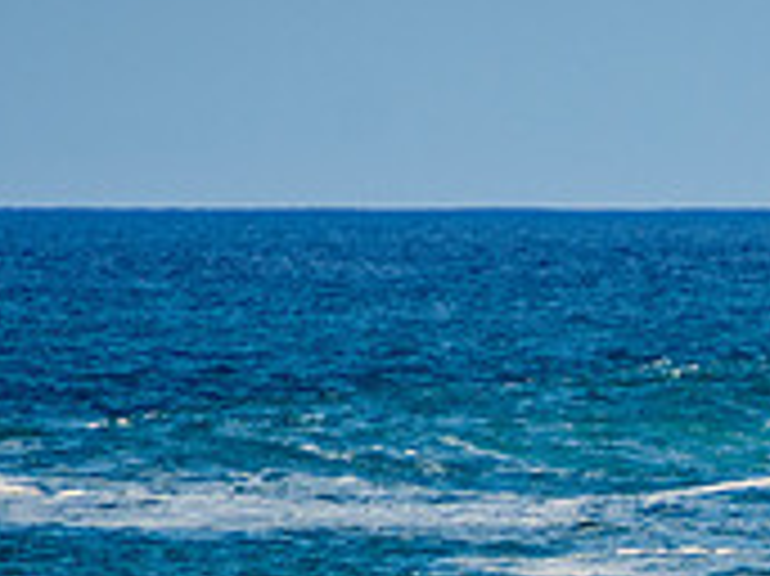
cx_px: 761
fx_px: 45324
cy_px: 727
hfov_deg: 1.0
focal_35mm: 2039
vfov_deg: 0.7
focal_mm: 400
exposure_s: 1/2000
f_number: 5.6
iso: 320
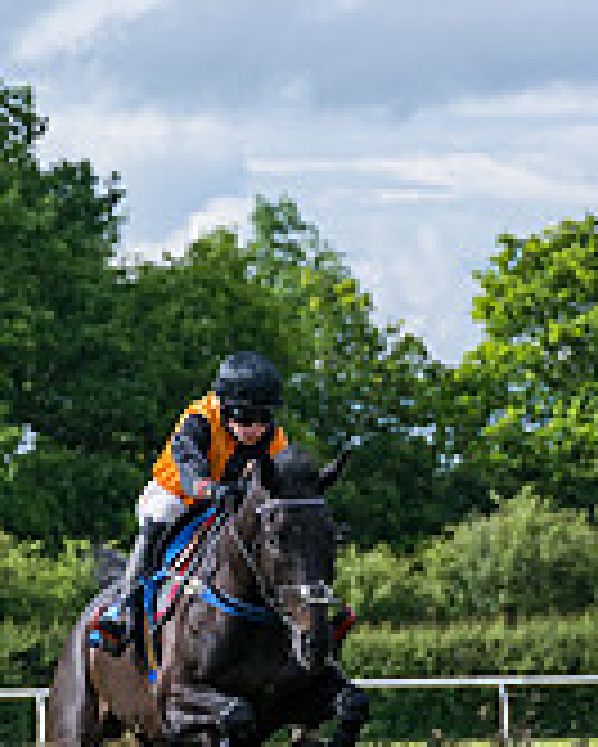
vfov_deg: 5.0
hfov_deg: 4.0
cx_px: 956
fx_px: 8620
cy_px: 683
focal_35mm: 390
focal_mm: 98
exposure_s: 1/4000
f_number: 4
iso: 400
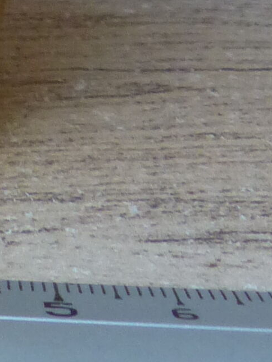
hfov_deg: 8.9
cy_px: -302
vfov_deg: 11.7
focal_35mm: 155
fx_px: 1623
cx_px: -328
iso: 200
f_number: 2.8
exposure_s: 1/60
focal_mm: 4.5
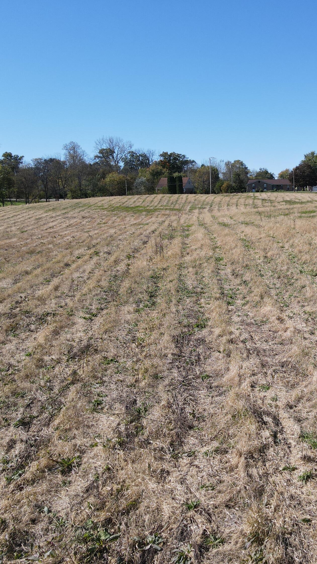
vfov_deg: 56.6
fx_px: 523
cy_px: 281
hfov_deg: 32.5
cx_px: 268
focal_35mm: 35
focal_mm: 4.5
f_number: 2.8
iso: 100
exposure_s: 1/640
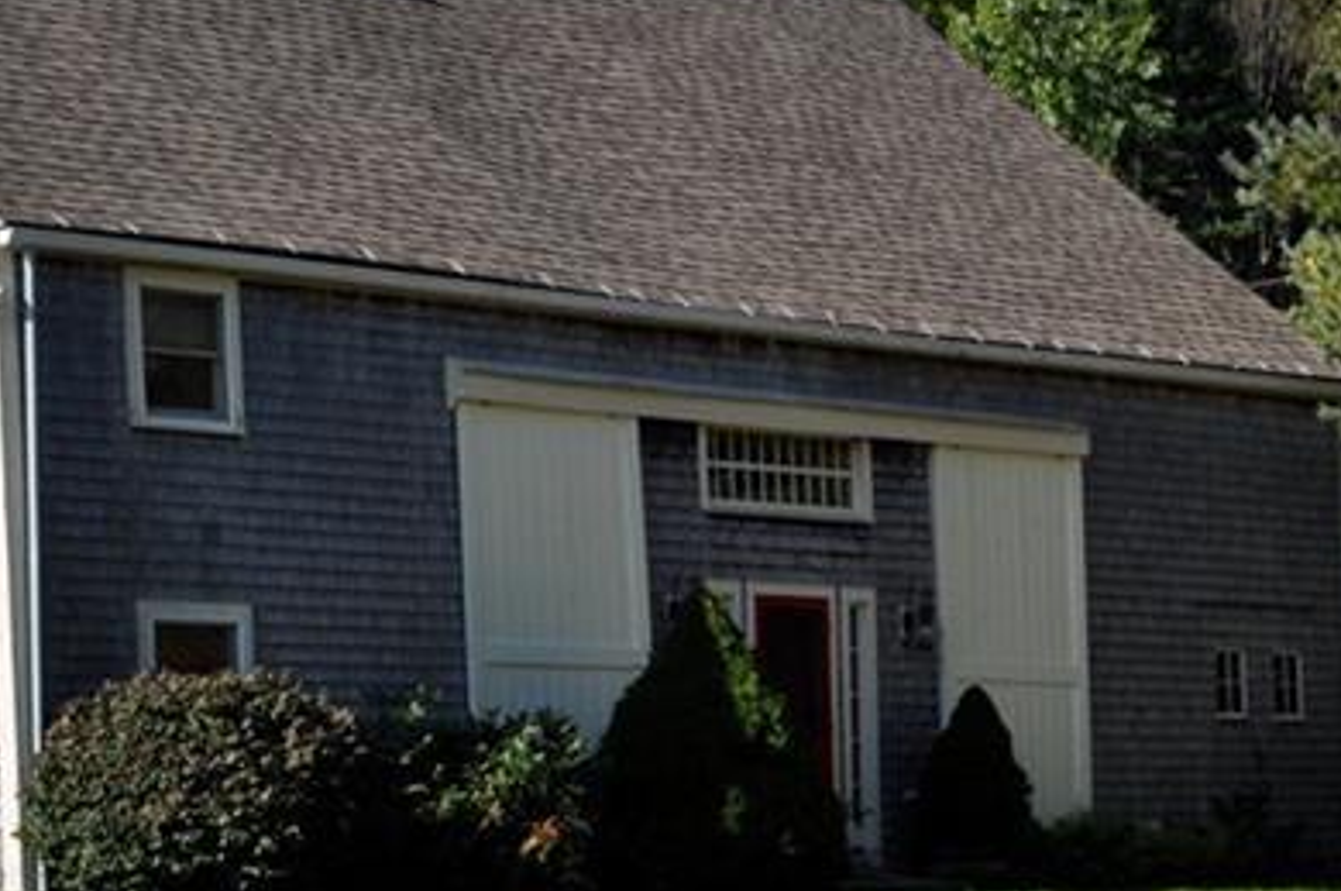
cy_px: 466
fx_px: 4688
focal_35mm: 126
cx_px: 107
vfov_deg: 10.9
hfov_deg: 16.1
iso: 200
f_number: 9
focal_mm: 32
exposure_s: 1/320
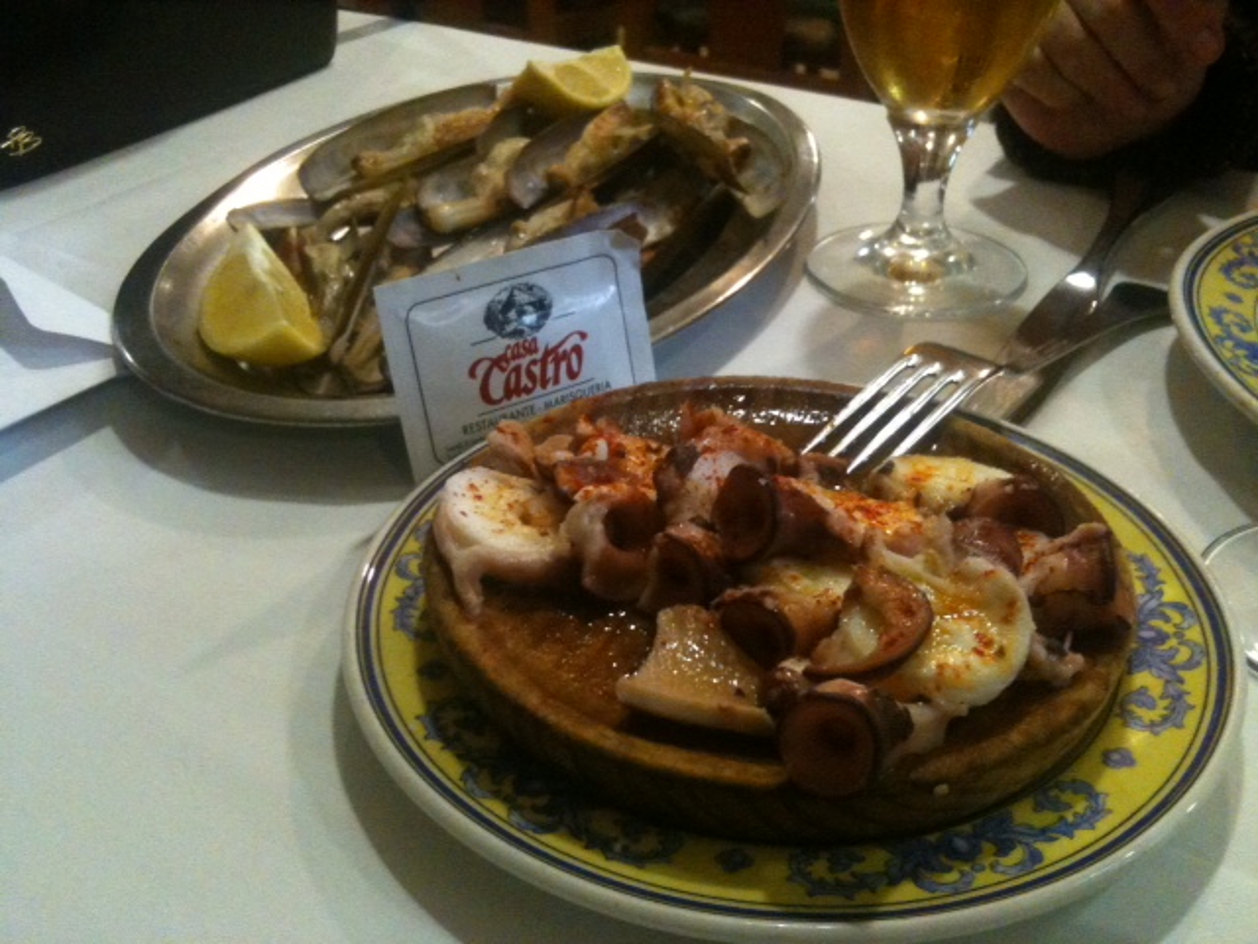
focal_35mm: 35
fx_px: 1272
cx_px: 629
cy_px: 472
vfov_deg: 40.7
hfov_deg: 52.6
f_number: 2.8
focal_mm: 3.85
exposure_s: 1/17
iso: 400
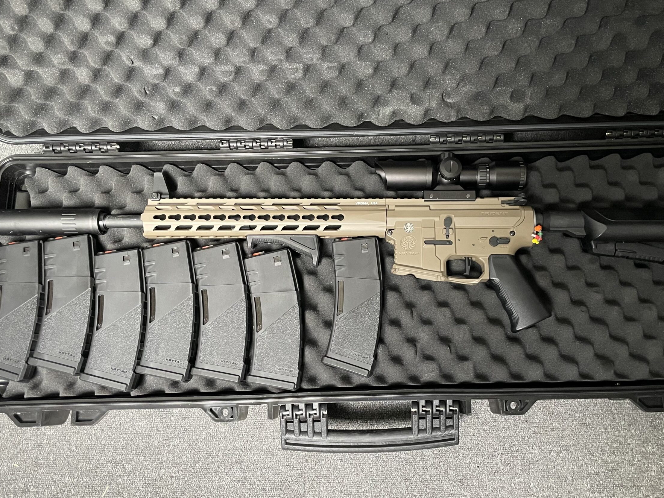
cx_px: 364
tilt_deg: -76.2
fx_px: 575
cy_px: 277
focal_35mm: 30
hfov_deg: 59.8
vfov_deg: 46.7
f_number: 1.6
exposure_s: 1/60
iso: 400
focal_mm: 4.2
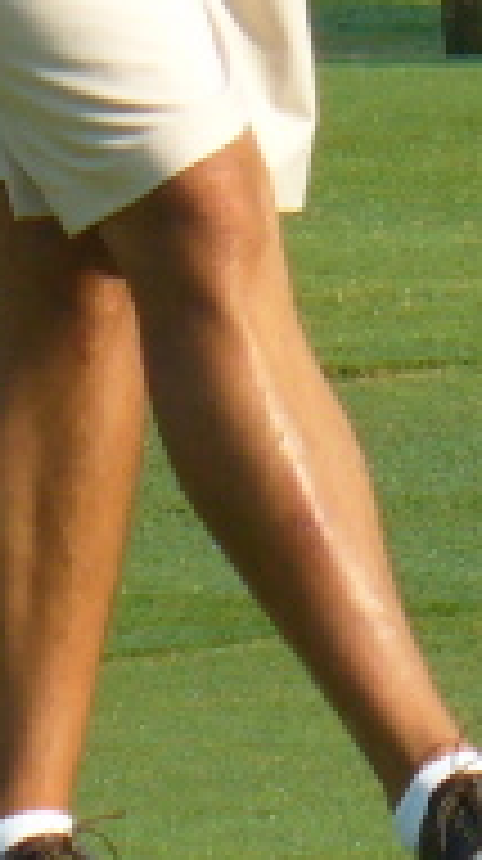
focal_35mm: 742
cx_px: 590
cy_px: -626
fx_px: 16912
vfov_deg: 2.9
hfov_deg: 1.6
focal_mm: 21
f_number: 3.7
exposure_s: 1/500
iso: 80
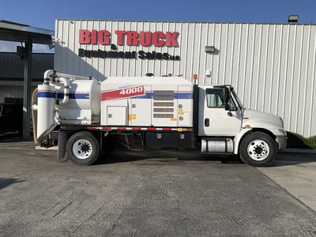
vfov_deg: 48.2
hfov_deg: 61.7
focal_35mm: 29
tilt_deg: -2.2
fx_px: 265
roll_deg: -3.2
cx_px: 158
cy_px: 118
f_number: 1.8
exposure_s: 1/3534
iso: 16
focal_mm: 3
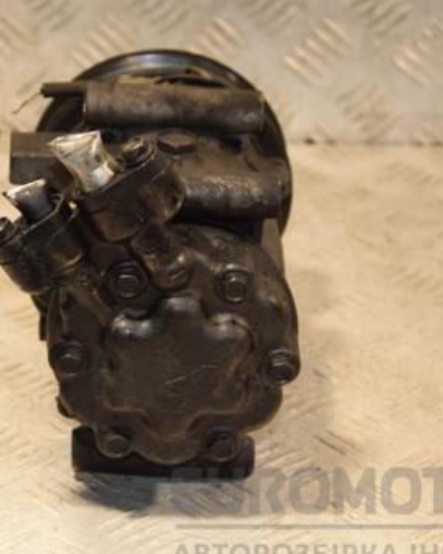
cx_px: 143
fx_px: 2247
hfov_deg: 11.2
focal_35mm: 137
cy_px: 285
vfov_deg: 14.1
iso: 800
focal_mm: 58
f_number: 5
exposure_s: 1/160
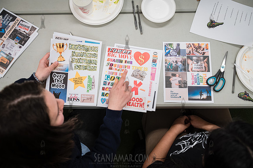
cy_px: 84
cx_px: 126
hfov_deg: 54.5
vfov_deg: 37.8
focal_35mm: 35
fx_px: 246
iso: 4000
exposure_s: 1/500
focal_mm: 35
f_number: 4
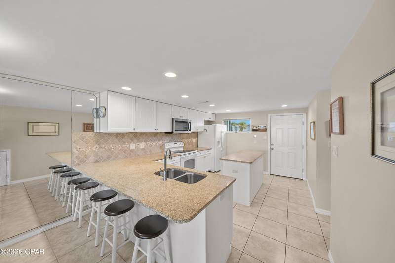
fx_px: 132
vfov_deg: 90.0
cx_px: 198
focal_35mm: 12
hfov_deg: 112.6
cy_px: 132
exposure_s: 1/4
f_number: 7.1
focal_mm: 12
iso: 320
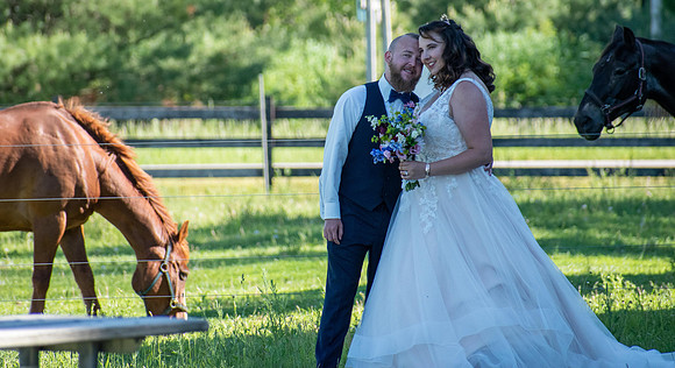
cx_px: 315
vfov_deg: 2.3
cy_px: 125
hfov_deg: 4.3
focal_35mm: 511
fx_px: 9086
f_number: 6.3
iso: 800
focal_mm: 300
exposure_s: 1/800
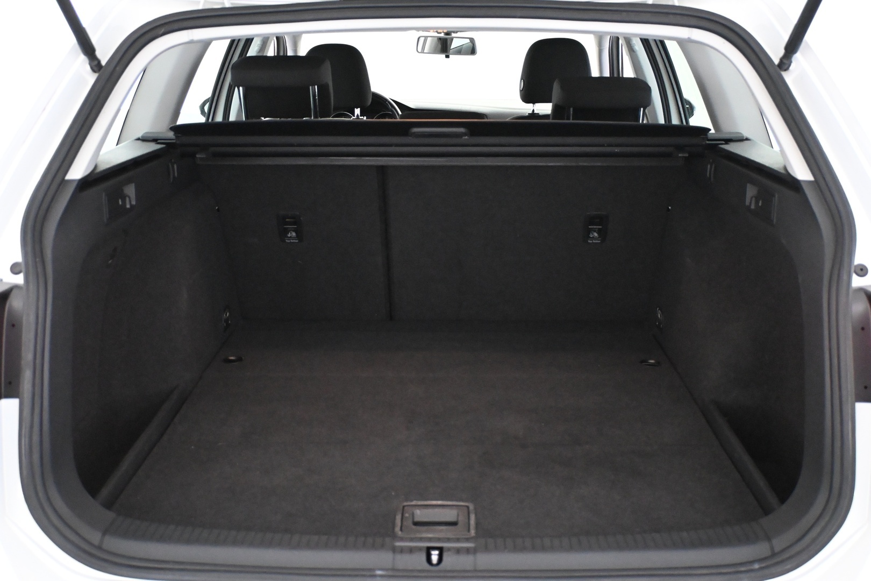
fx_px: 907
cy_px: 290
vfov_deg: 35.5
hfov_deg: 51.3
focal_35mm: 38
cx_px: 436
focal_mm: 25
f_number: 4.2
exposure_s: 1/60
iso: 6400
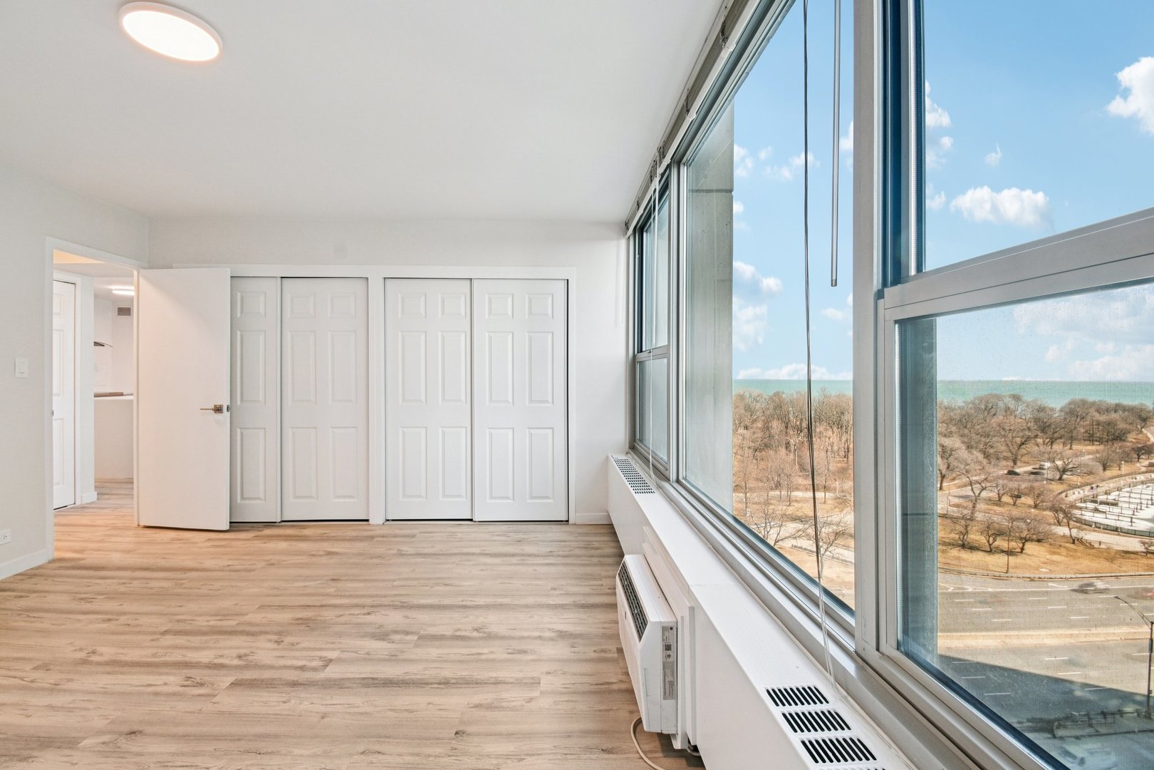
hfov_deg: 100.4
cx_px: 577
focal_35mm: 15
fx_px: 481
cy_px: 385
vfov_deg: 77.3
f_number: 8
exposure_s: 1/20
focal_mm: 10
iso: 100
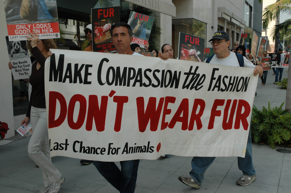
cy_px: 96
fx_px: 351
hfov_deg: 45.0
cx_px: 146
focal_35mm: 44
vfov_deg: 30.8
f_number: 10
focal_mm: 29
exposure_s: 1/320
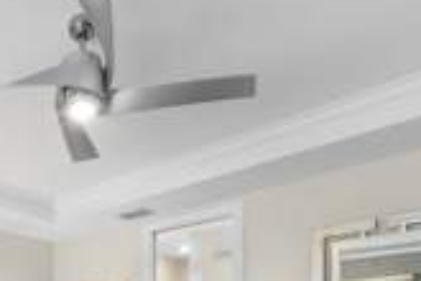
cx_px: 38
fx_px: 409
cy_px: 350
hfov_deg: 48.4
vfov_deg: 30.9
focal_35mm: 35
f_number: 11
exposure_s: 1/15
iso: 2000
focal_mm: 12
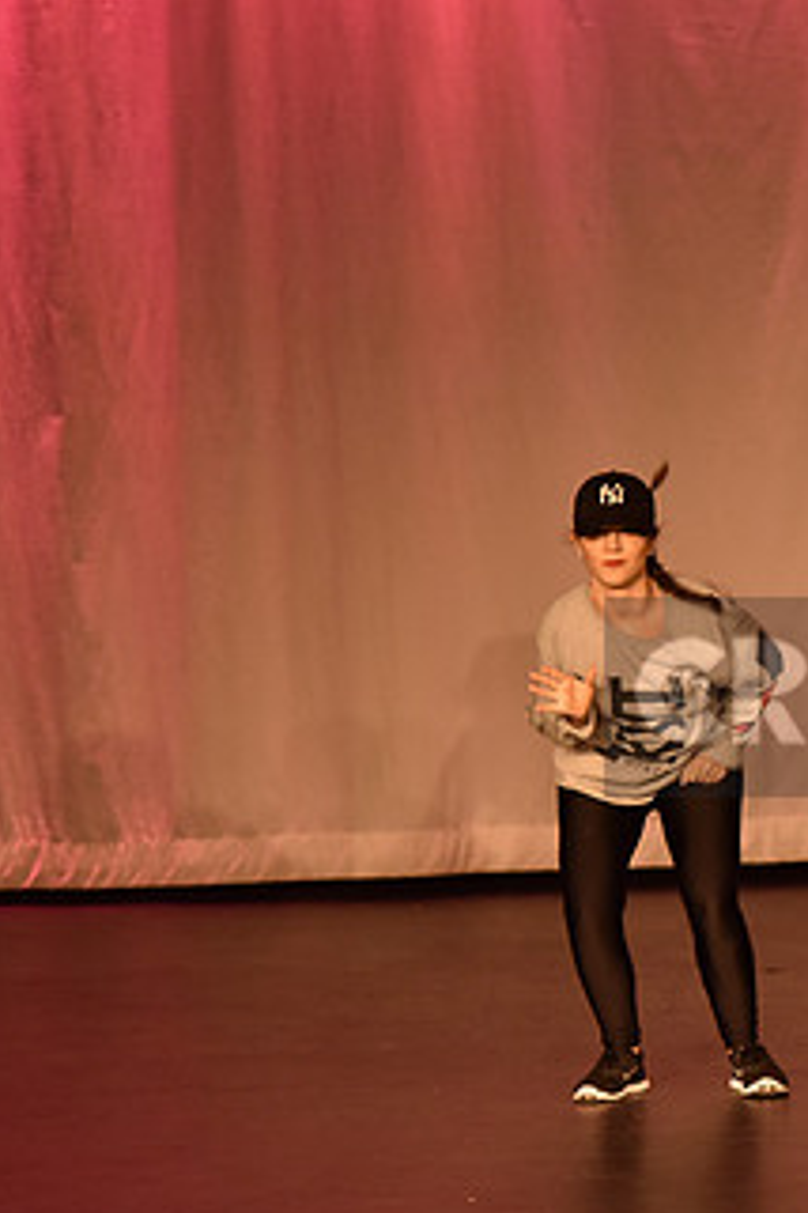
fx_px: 9123
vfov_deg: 7.6
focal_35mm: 271
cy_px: 697
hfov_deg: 5.0
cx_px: 1016
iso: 2000
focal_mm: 150
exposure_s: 1/250
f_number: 4
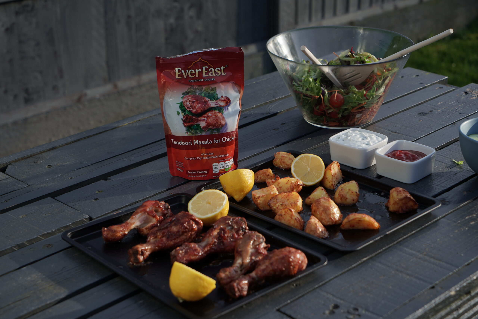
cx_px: 239
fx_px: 929
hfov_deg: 28.8
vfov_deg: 19.5
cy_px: 160
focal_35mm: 70
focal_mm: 70
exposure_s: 1/320
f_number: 6.3
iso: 125
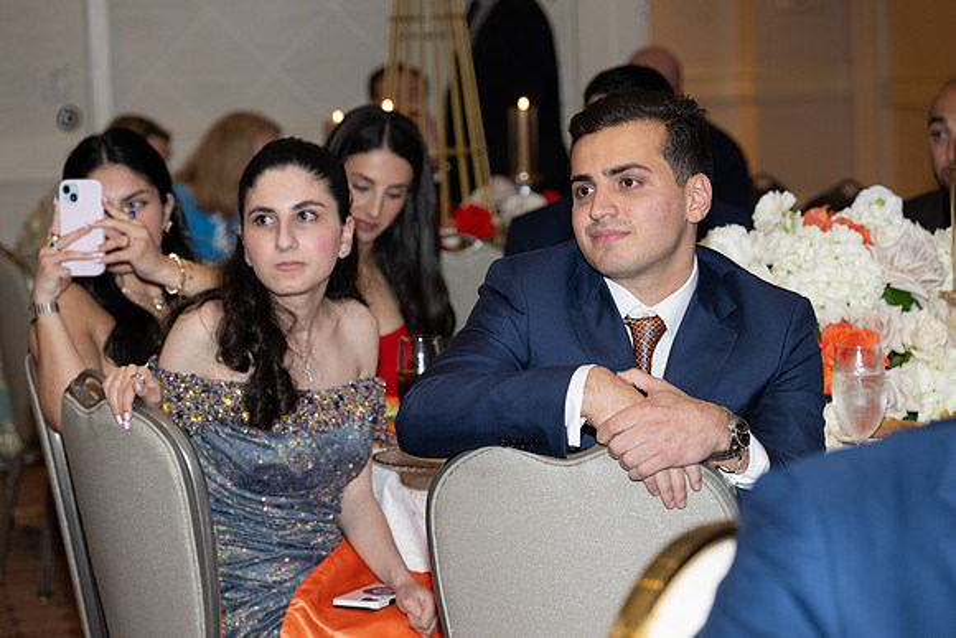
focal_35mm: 120
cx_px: 478
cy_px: 319
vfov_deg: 11.4
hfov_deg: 17.1
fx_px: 3187
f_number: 5.6
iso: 800
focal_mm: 120
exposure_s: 1/100
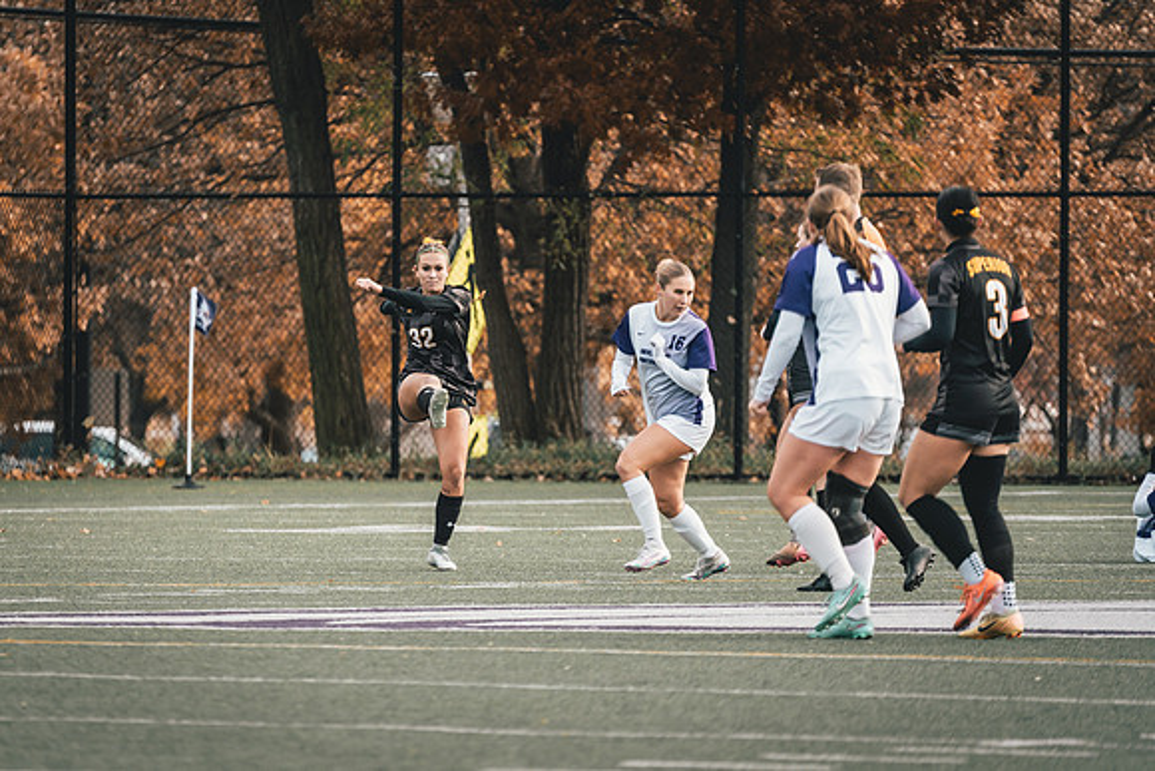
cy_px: 383
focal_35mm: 493
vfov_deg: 2.8
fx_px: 15815
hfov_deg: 4.2
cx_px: 443
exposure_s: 1/800
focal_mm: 400
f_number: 6.3
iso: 800
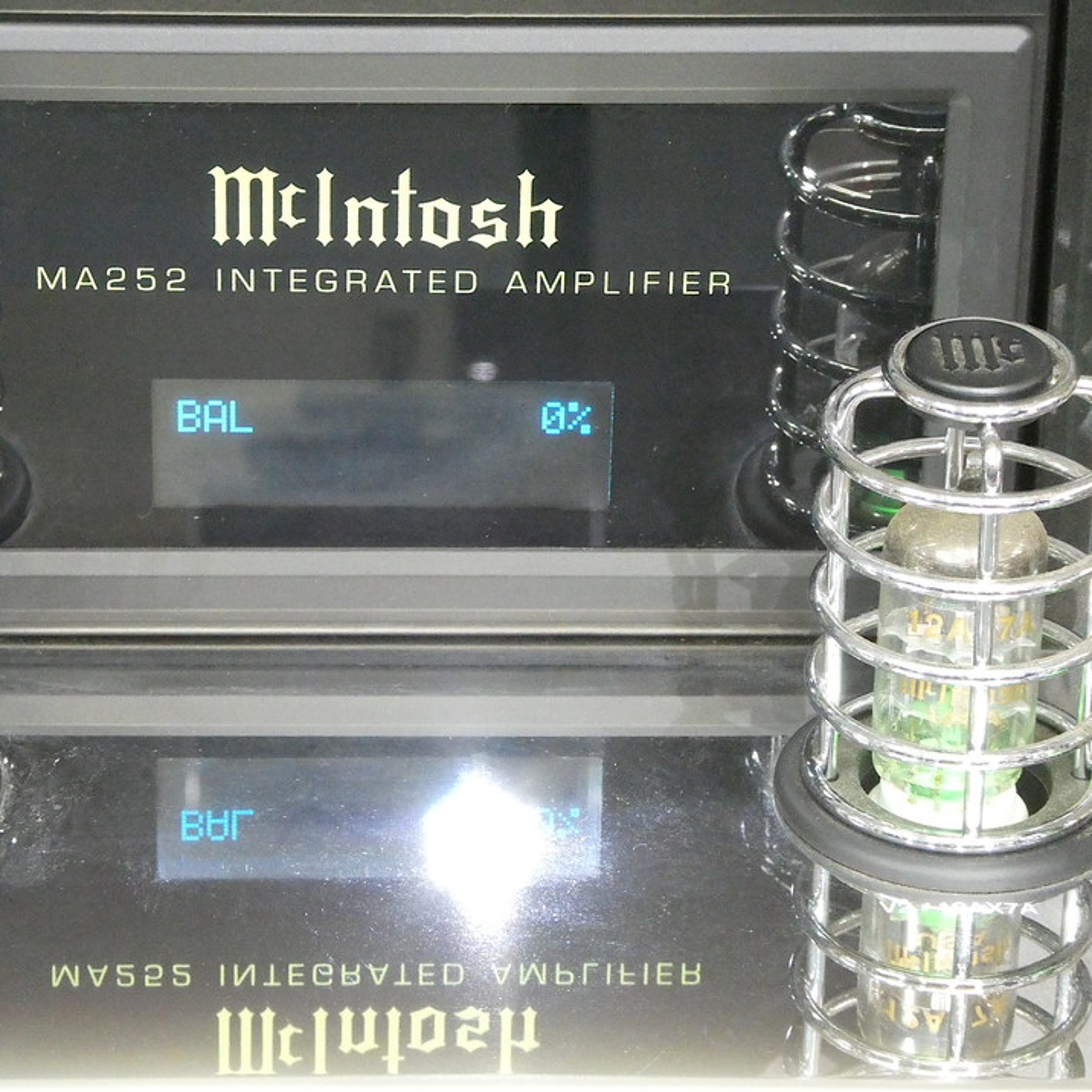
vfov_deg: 11.9
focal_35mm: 147
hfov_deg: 11.9
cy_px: 546
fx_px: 5246
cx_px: 380
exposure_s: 1/15
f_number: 5.2
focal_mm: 22.3
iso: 1600
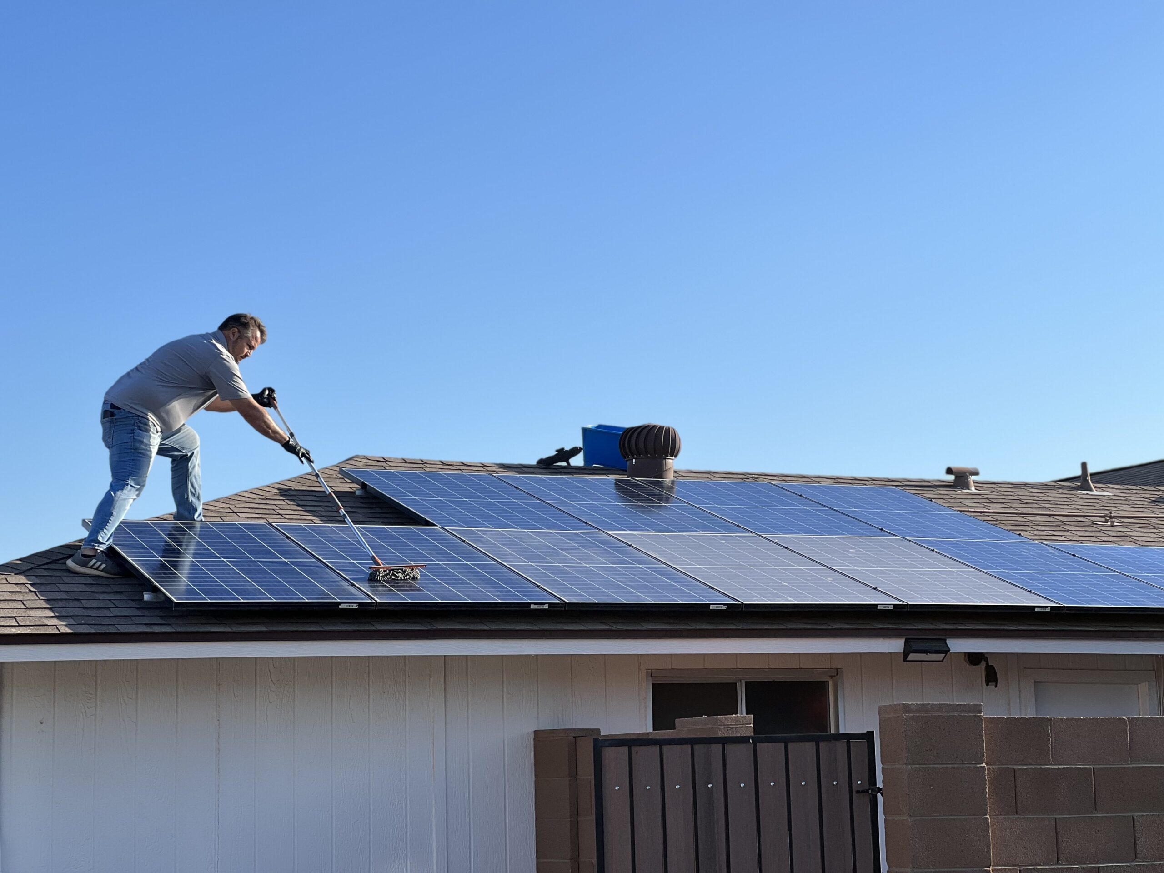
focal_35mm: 77
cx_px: 582
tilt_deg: +7.5
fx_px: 2589
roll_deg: +1.3
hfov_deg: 25.3
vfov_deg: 19.1
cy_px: 436
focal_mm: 9
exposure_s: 1/573
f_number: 2.8
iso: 32
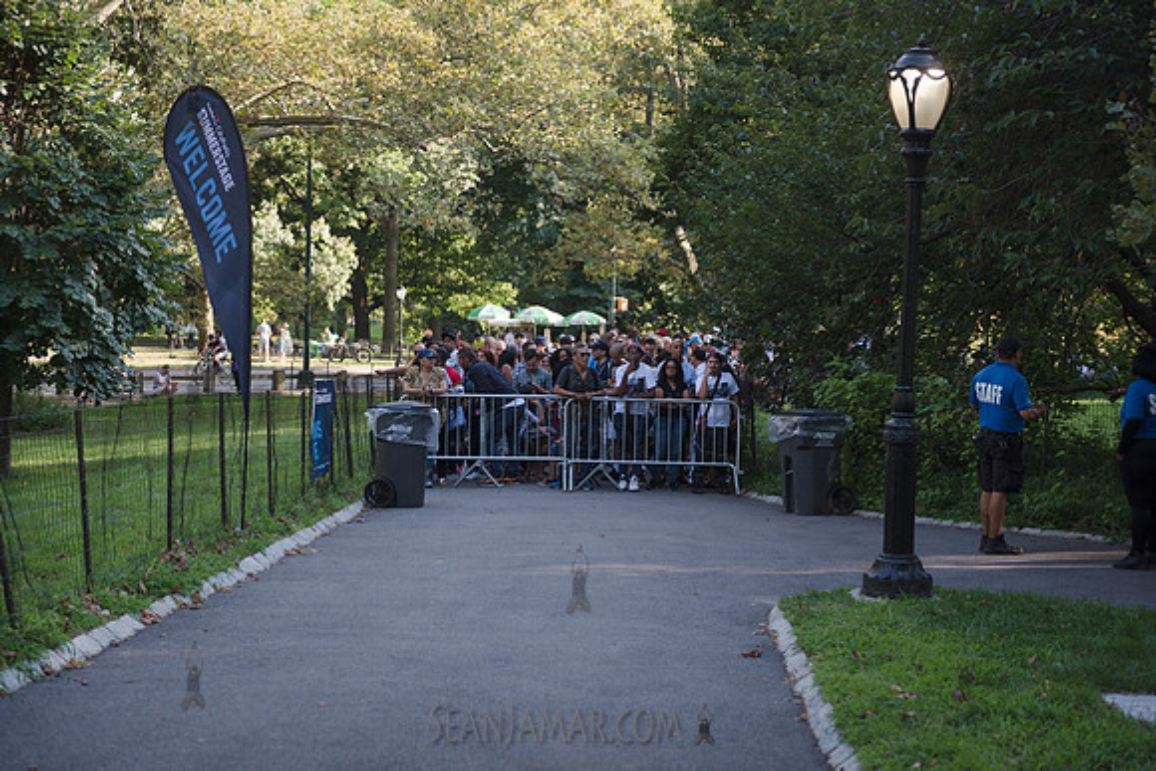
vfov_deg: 23.4
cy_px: 386
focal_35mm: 58
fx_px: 1863
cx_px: 578
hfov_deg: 34.5
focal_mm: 58
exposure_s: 1/400
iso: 200
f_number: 3.2
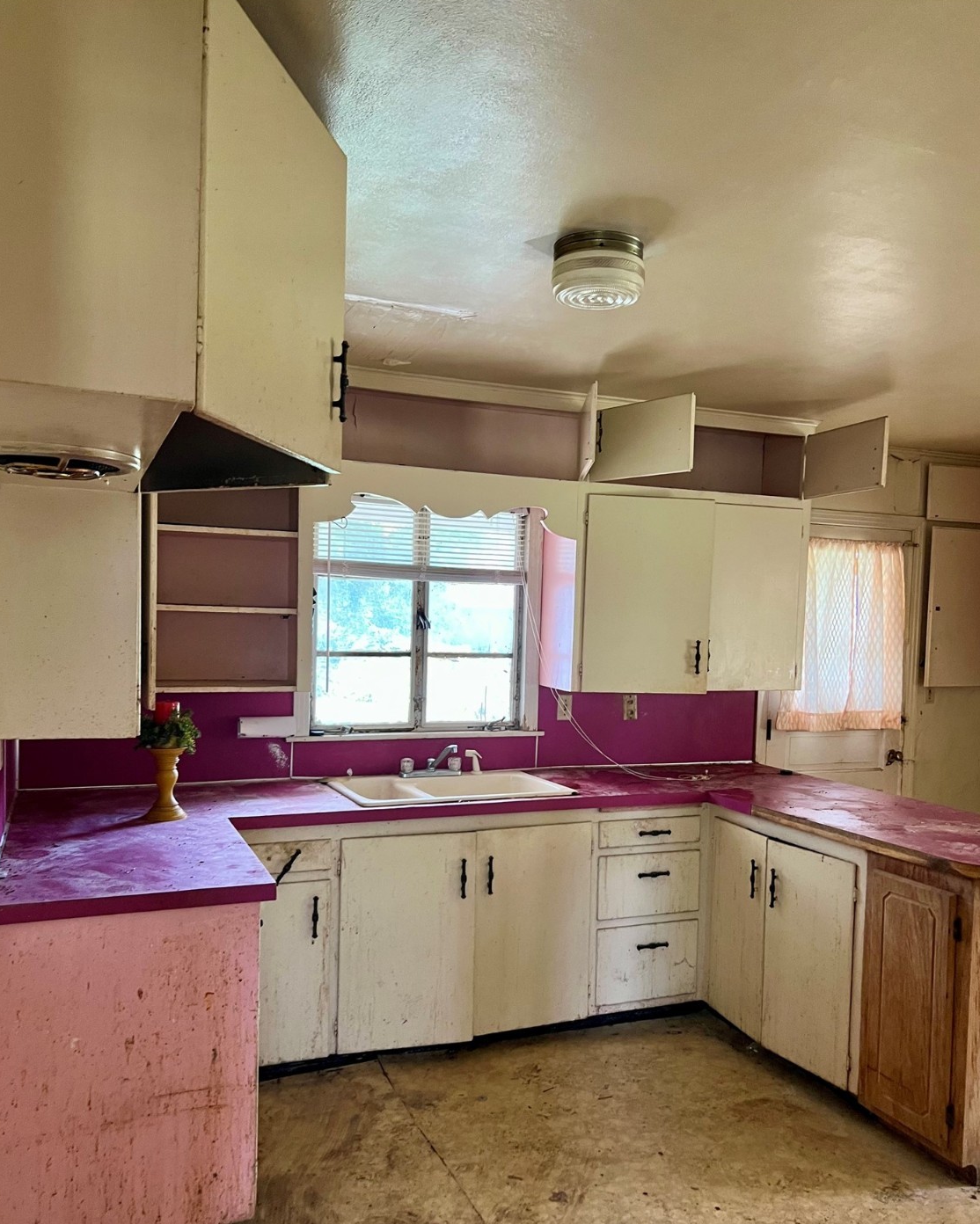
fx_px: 1015
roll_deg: -1.0
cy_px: 668
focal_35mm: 28
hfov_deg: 51.5
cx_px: 488
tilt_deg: -2.5
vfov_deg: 62.1
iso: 250
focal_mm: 5.7
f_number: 1.5
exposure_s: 1/60
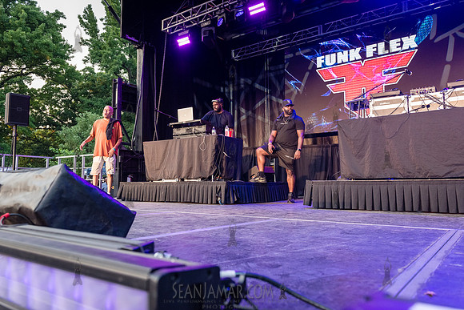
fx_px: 358
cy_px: 155
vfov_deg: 46.8
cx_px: 232
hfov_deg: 65.9
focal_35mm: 28
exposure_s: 1/640
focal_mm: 27
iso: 2000
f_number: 3.5
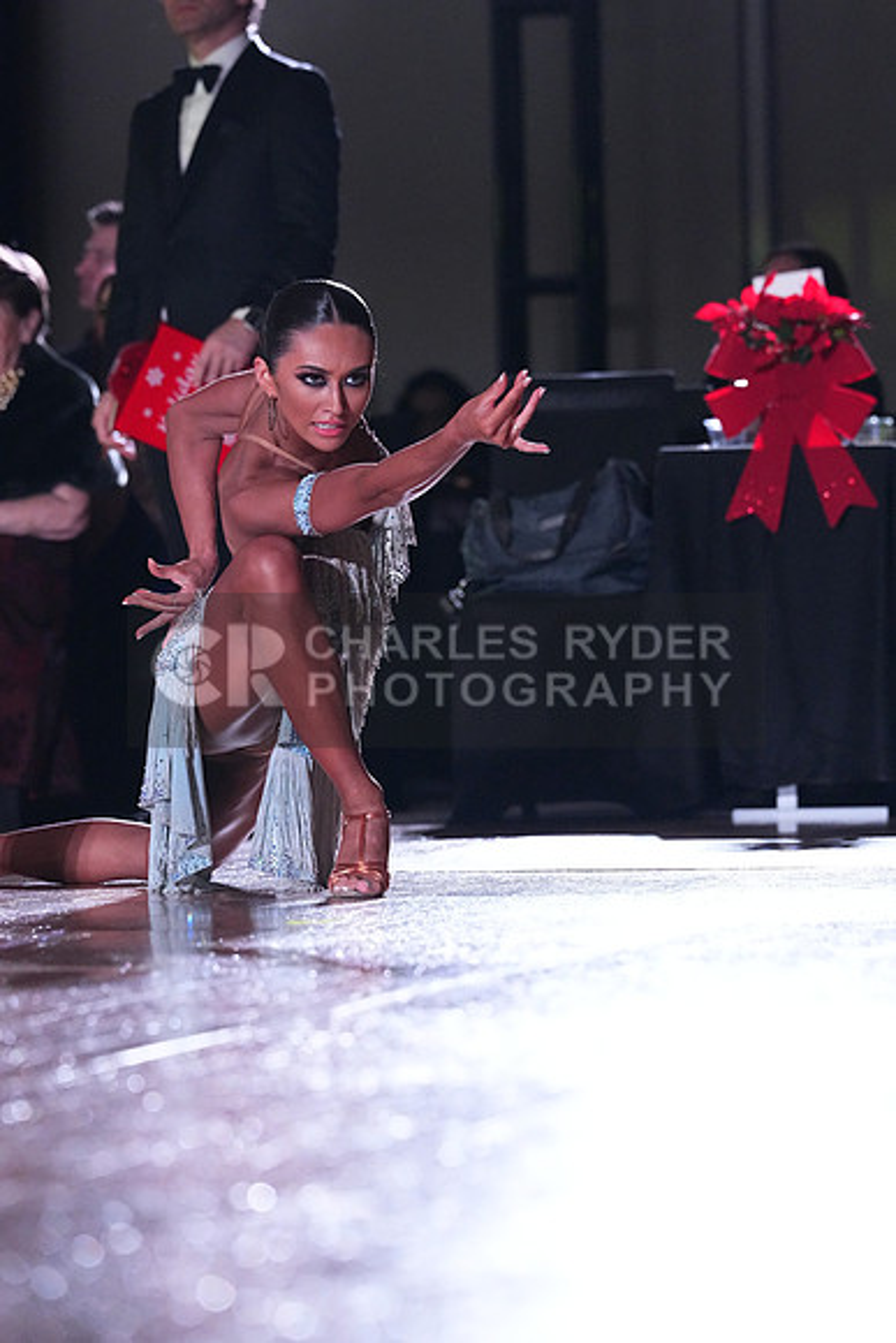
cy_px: 672
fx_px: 7462
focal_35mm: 200
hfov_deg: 6.9
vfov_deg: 10.3
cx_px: 448
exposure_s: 1/400
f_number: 5.6
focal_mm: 200
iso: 10000
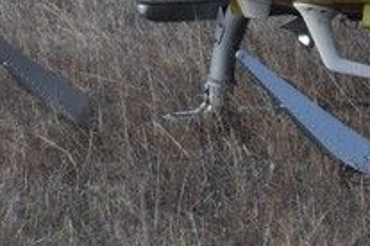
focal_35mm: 523
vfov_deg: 2.6
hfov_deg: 3.8
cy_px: -423
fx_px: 5374
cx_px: 1060
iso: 250
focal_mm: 45
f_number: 8
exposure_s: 1/250
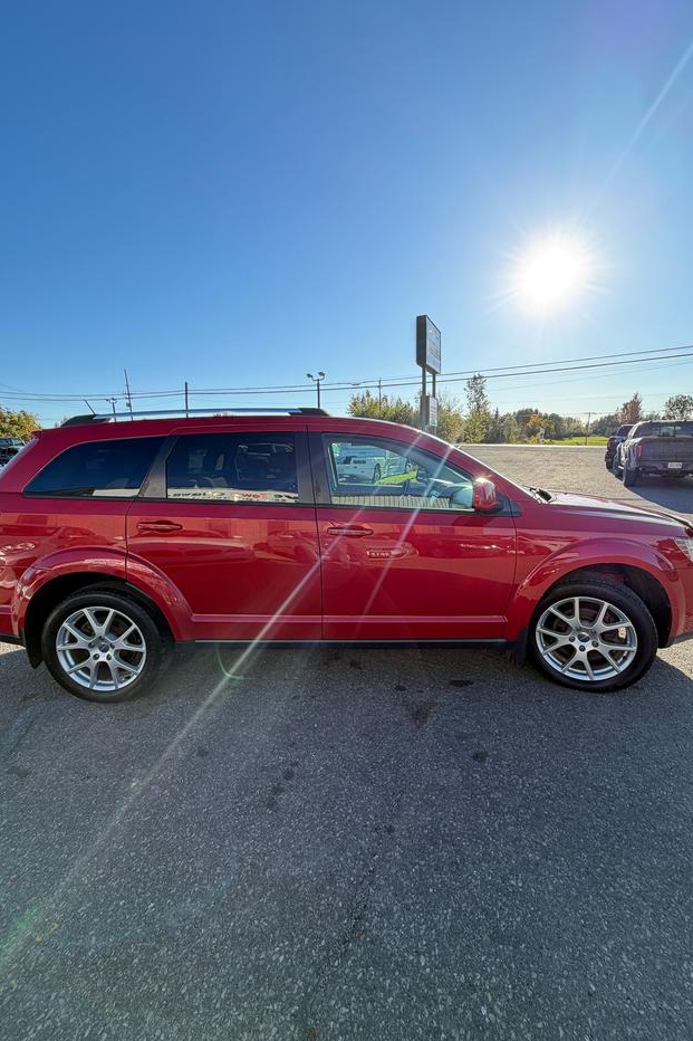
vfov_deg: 100.4
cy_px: 527
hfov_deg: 77.3
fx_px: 433
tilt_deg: -10.5
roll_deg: +0.8
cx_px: 347
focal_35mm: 15
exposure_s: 1/269
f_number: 2.2
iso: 50
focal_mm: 2.22
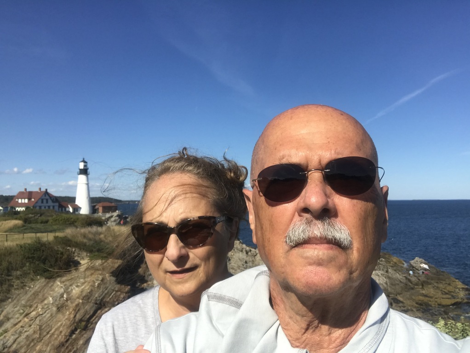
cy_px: 176
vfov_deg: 44.2
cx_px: 235
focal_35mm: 32
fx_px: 435
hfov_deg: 56.8
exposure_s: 1/1458
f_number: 2.2
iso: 25
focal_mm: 2.87
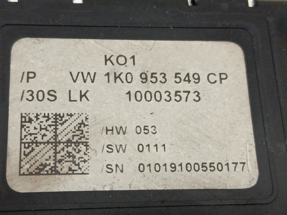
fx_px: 547
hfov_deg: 29.4
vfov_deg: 22.3
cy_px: 108
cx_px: 144
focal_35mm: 66
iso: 1249
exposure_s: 1/50
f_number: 1.7
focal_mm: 5.24
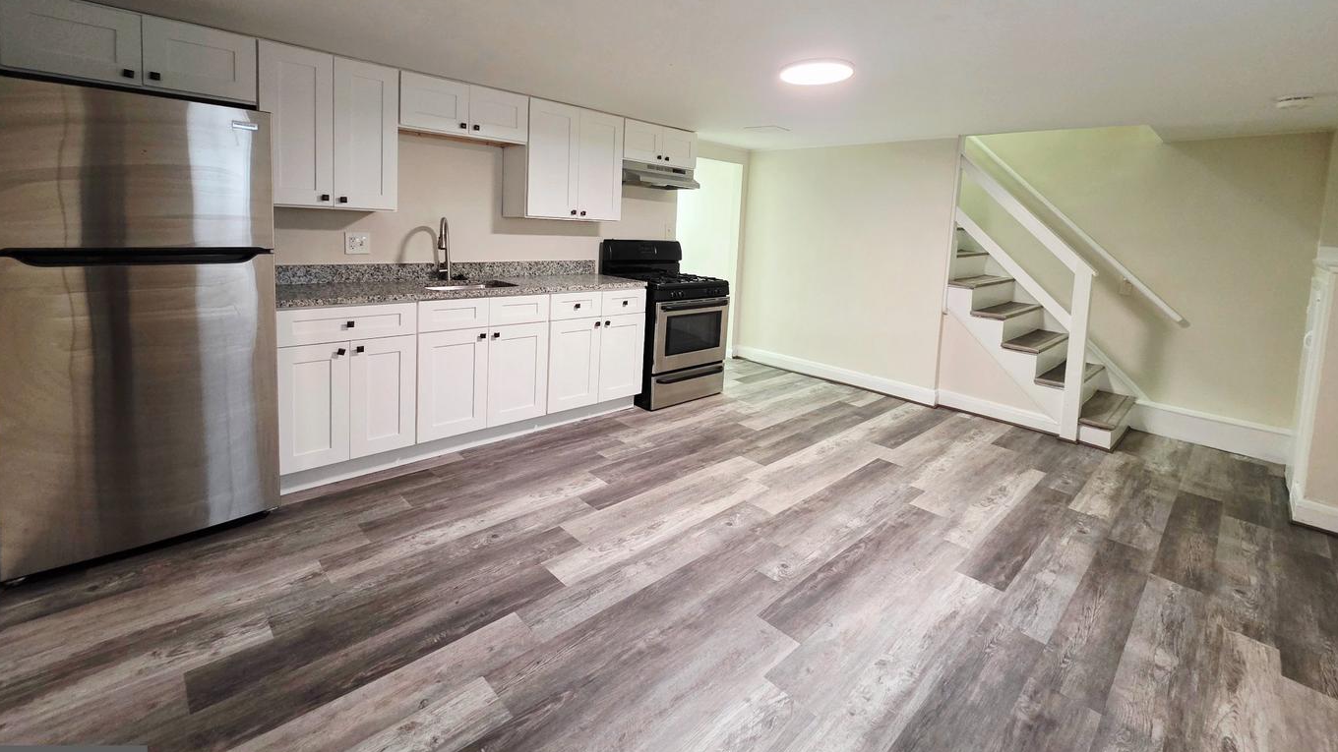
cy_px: 271
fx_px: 532
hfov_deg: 103.0
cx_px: 683
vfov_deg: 69.1
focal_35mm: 15
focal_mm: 2.2
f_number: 1.9
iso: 640
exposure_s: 1/60.2
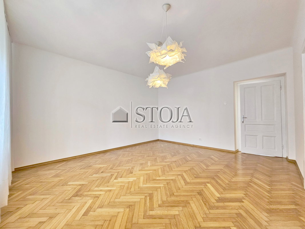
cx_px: 152
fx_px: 115
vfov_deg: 89.9
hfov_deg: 106.2
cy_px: 114
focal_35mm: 13
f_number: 2.2
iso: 100
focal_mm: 2.2
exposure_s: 1/50
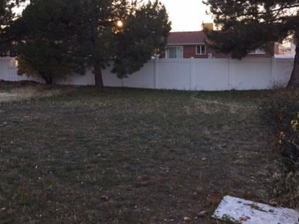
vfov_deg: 34.0
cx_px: 112
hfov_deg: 44.4
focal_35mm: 42
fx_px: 363
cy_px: 72
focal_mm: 4.15
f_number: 2.2
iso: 32
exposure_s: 1/120
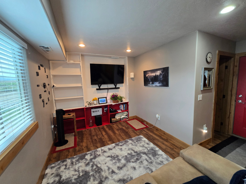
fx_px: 92
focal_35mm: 13
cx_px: 123
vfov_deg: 89.9
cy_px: 92
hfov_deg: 106.2
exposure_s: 1/60
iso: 200
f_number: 2.2
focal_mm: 2.2
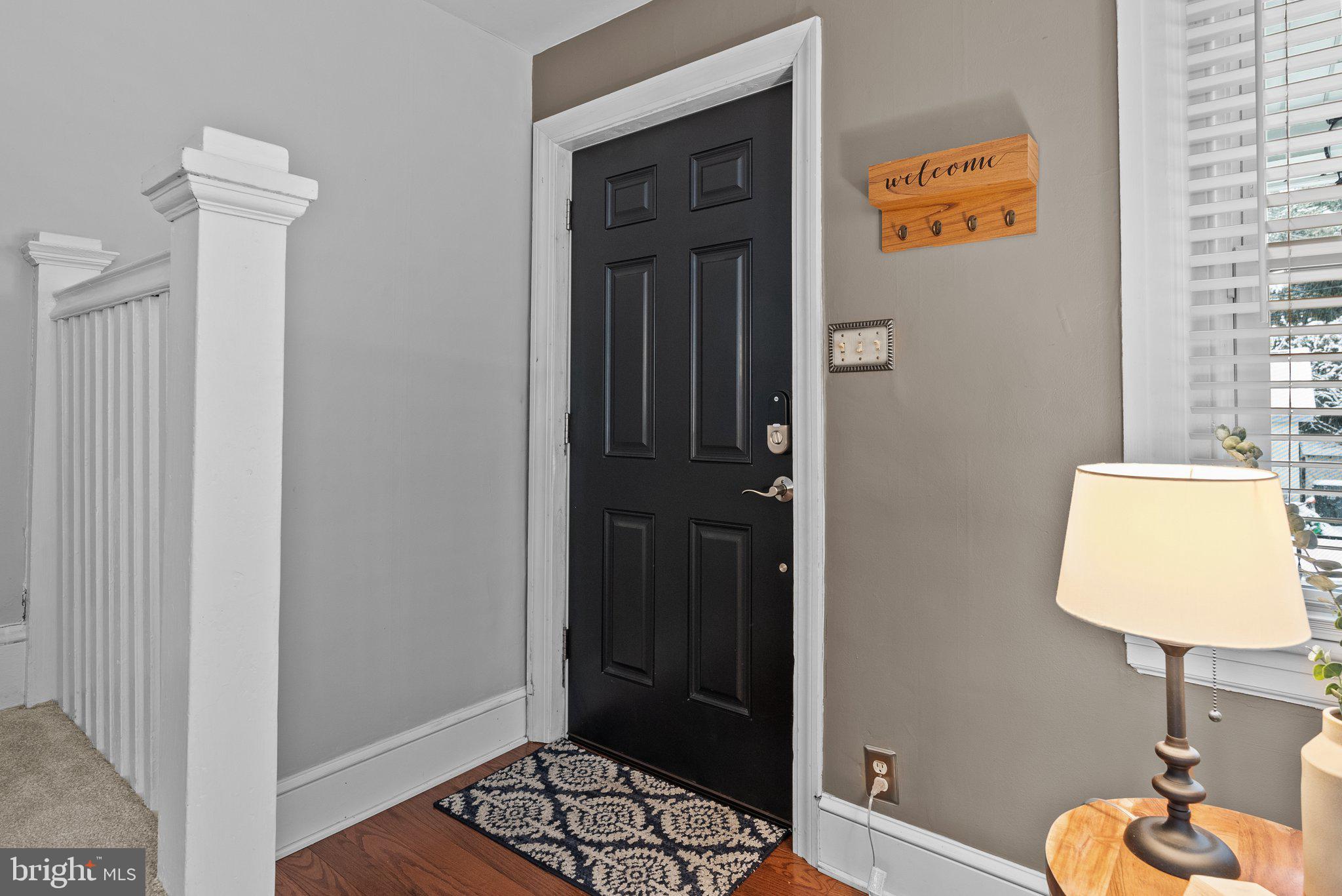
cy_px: 448
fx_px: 671
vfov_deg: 67.4
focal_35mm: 18
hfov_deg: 90.0
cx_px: 671
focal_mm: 18
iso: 500
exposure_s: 1/2.5
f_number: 8
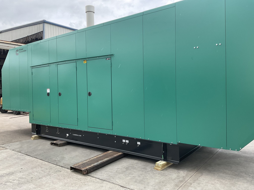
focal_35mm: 29
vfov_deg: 48.2
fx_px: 213
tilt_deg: -1.1
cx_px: 127
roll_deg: +2.0
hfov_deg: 61.7
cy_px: 95
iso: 16
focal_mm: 3
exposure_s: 1/397
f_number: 1.8
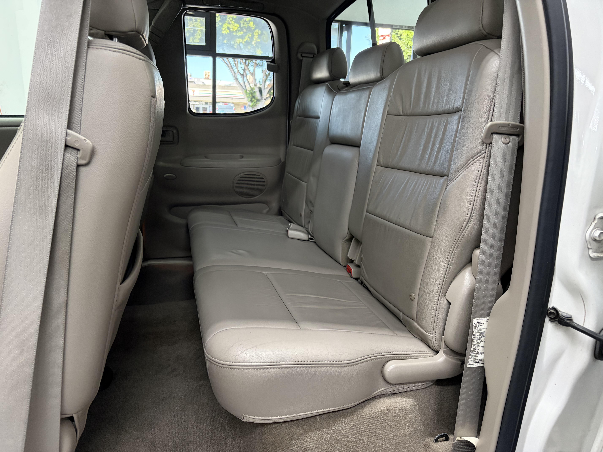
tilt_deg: -12.3
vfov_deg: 53.1
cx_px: 302
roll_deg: -1.9
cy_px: 226
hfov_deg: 67.3
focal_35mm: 26
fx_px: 453
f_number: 1.6
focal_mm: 5.96
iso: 320
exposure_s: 1/60
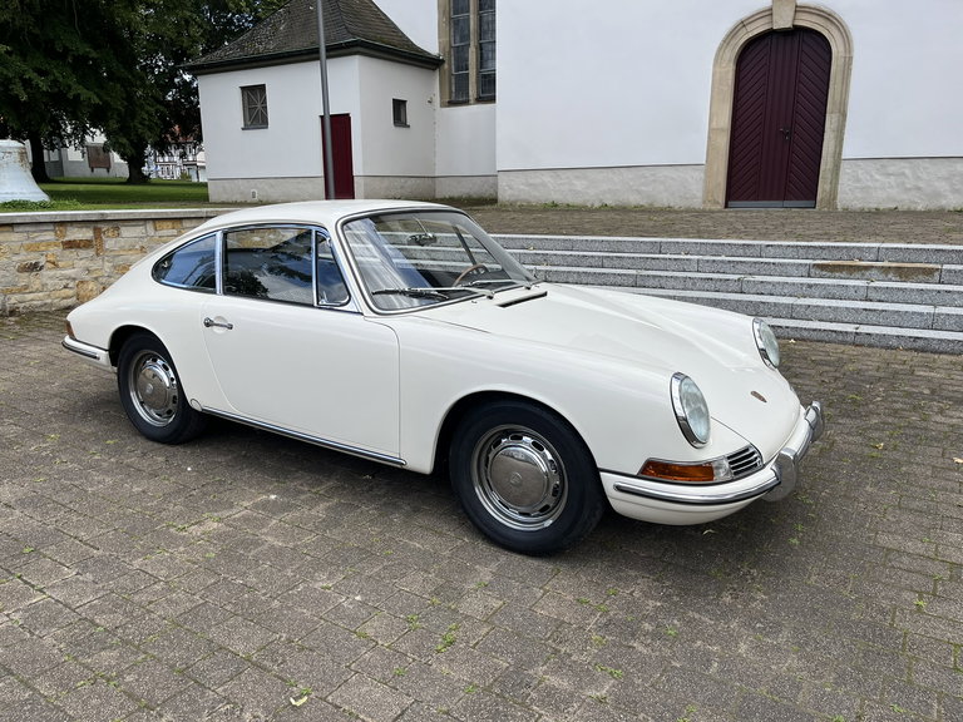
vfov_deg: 53.1
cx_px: 482
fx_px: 723
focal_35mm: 26
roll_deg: +0.4
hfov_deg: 67.3
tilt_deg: -13.7
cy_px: 361
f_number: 1.6
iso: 50
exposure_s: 1/1441
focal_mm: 5.1
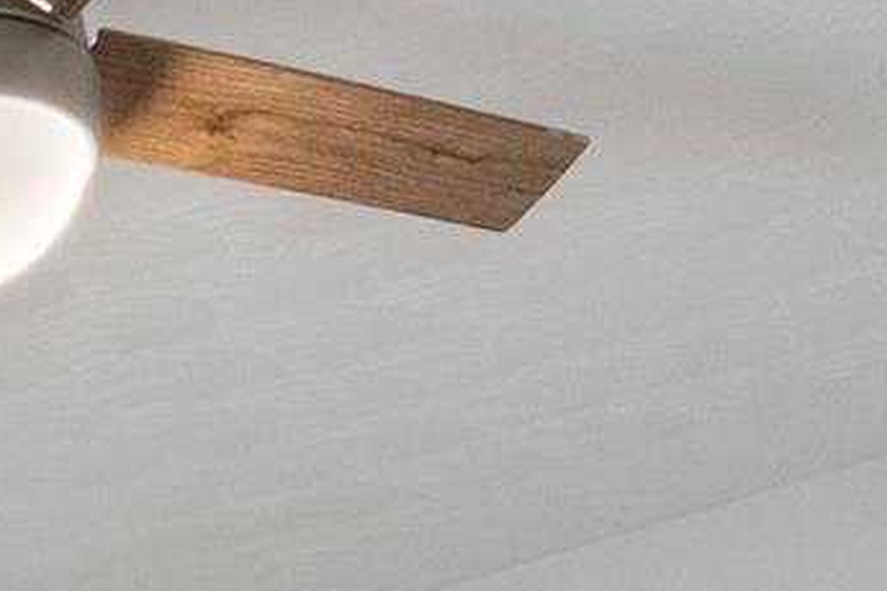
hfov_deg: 18.4
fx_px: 2193
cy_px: 1355
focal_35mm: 89
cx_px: -671
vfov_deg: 12.5
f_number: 8
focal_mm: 10
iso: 800
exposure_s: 1/3
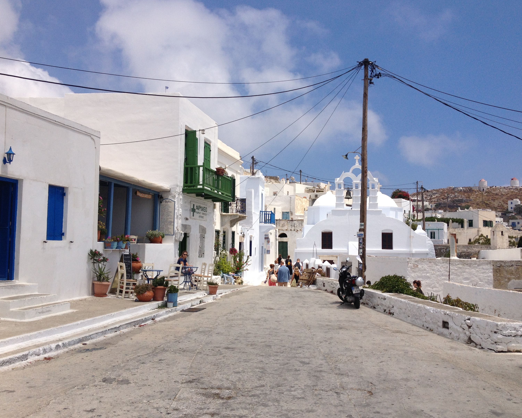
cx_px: 272
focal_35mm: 37
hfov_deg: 49.1
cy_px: 208
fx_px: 572
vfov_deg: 40.1
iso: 50
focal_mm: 4.28
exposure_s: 1/3690
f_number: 2.4
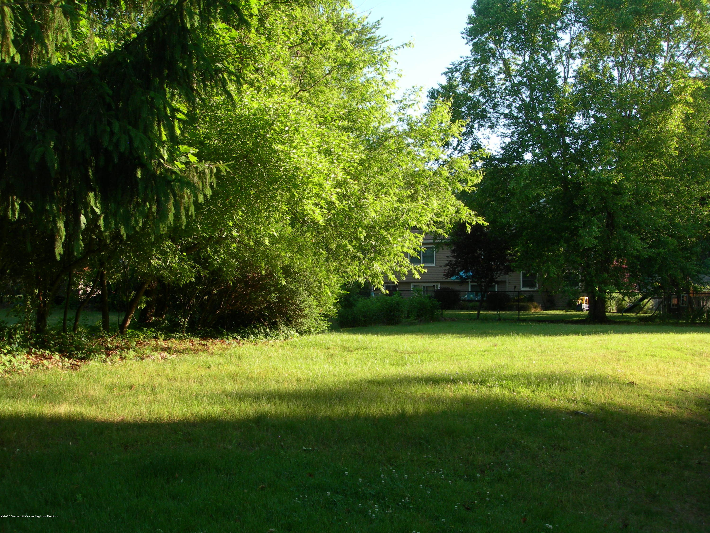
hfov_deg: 49.0
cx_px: 355
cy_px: 266
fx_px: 779
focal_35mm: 38
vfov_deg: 37.7
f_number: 4.8
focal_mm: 7.8
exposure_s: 1/108
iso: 50
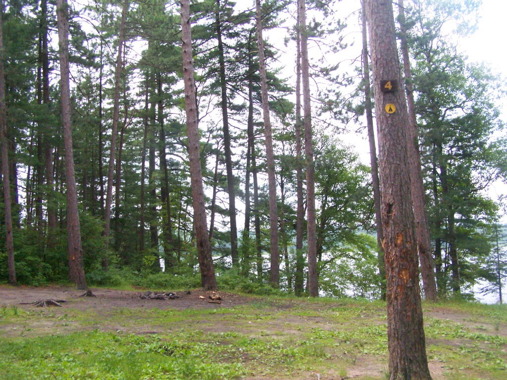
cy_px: 190
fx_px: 557
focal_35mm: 38
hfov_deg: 49.0
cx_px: 254
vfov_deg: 37.7
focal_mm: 6.3
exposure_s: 1/1000
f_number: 4
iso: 400
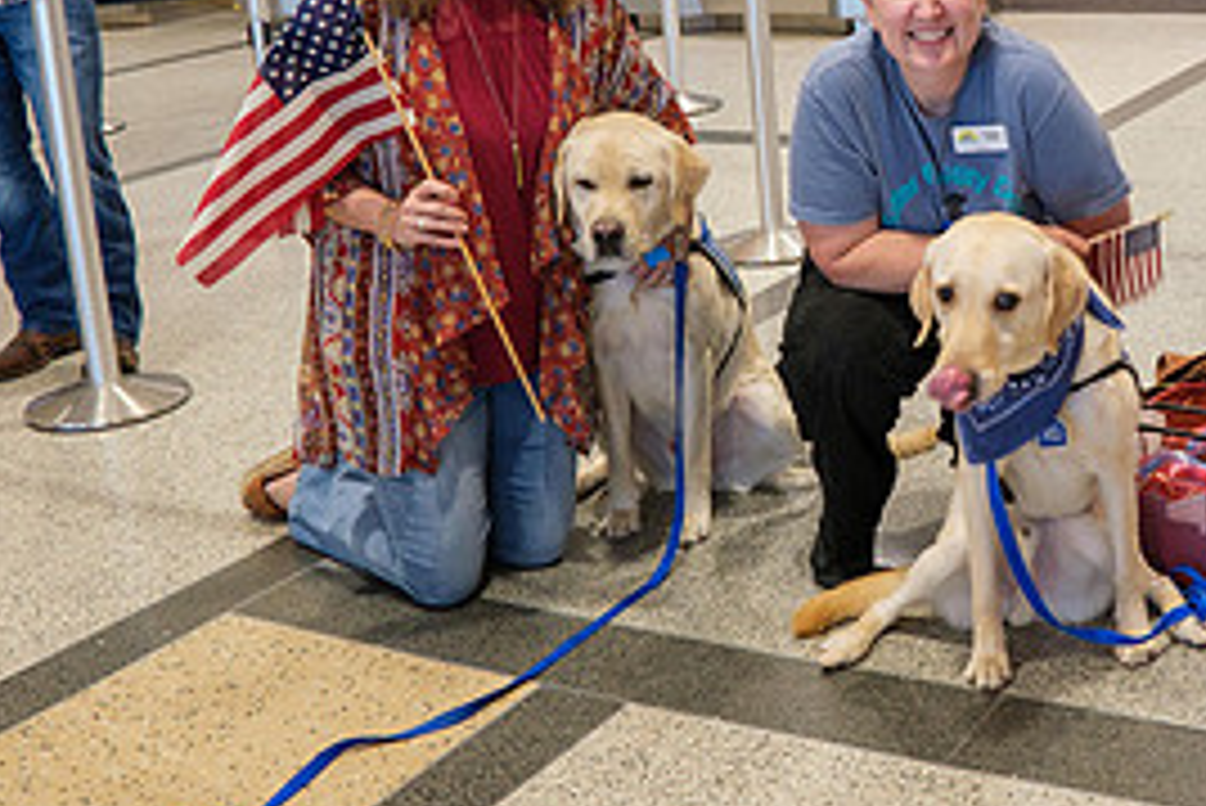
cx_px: 999
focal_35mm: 52
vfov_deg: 25.8
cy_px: 227
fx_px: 1743
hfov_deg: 36.6
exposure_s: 1/40
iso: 800
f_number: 4
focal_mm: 16
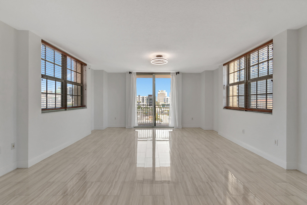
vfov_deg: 77.3
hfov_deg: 100.4
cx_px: 154
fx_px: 128
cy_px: 102
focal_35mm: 15
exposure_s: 1/30
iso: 320
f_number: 8
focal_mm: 10
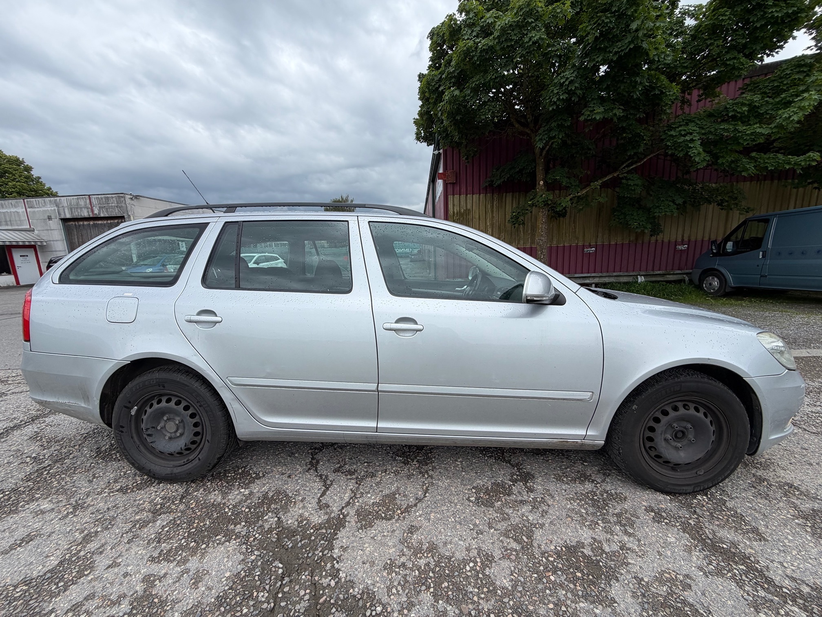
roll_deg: +1.5
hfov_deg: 102.1
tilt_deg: -10.4
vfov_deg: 85.7
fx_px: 332
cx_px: 411
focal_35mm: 14
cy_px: 308
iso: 40
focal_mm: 2.22
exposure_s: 1/585
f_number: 2.2
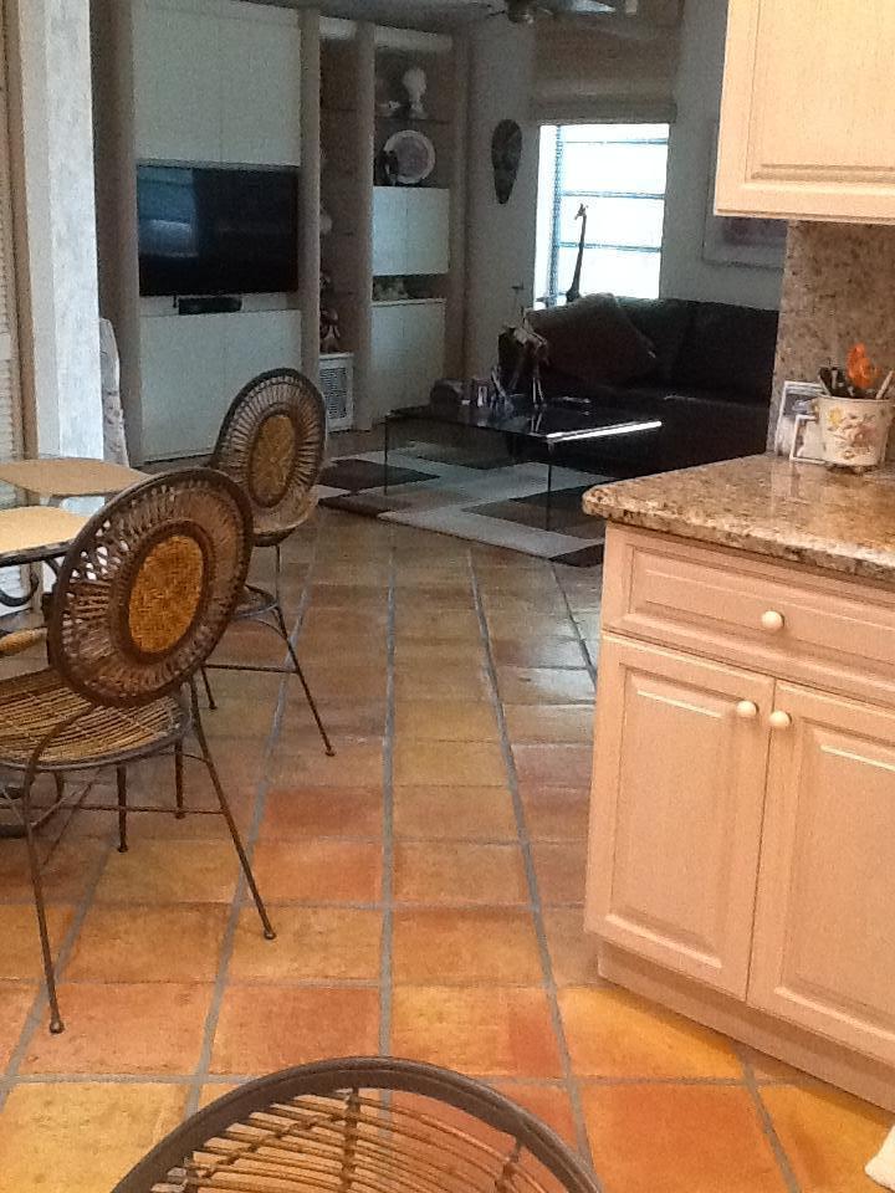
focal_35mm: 44
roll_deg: -2.9
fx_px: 1517
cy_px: 596
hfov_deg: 32.9
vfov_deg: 42.9
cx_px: 448
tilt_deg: -17.1
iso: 320
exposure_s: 1/30
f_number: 2.4
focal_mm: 2.03
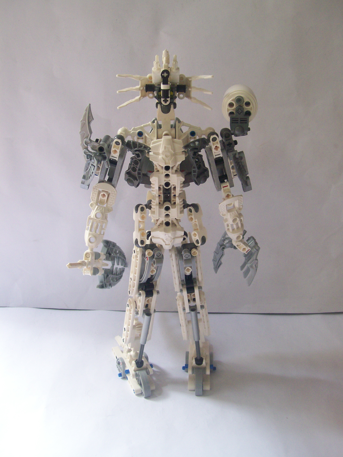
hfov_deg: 39.7
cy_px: 228
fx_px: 476
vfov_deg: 51.4
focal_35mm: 36
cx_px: 172
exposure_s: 1/32
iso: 118
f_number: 2.7
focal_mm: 6
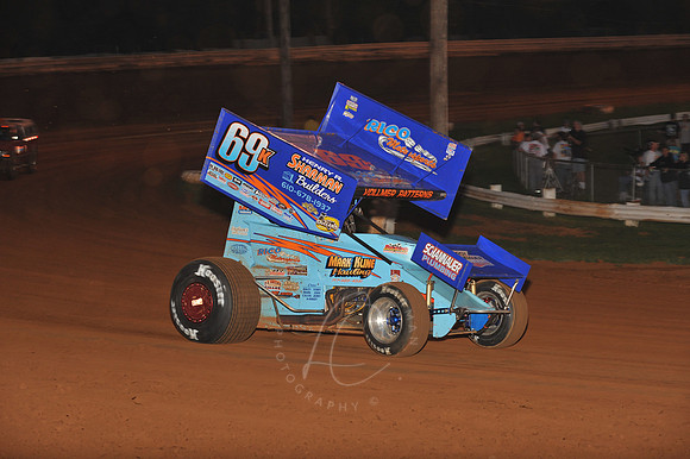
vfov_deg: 12.2
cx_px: 345
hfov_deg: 18.3
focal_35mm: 112
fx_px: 2145
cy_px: 230
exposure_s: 1/320
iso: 800
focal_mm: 112
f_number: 6.3
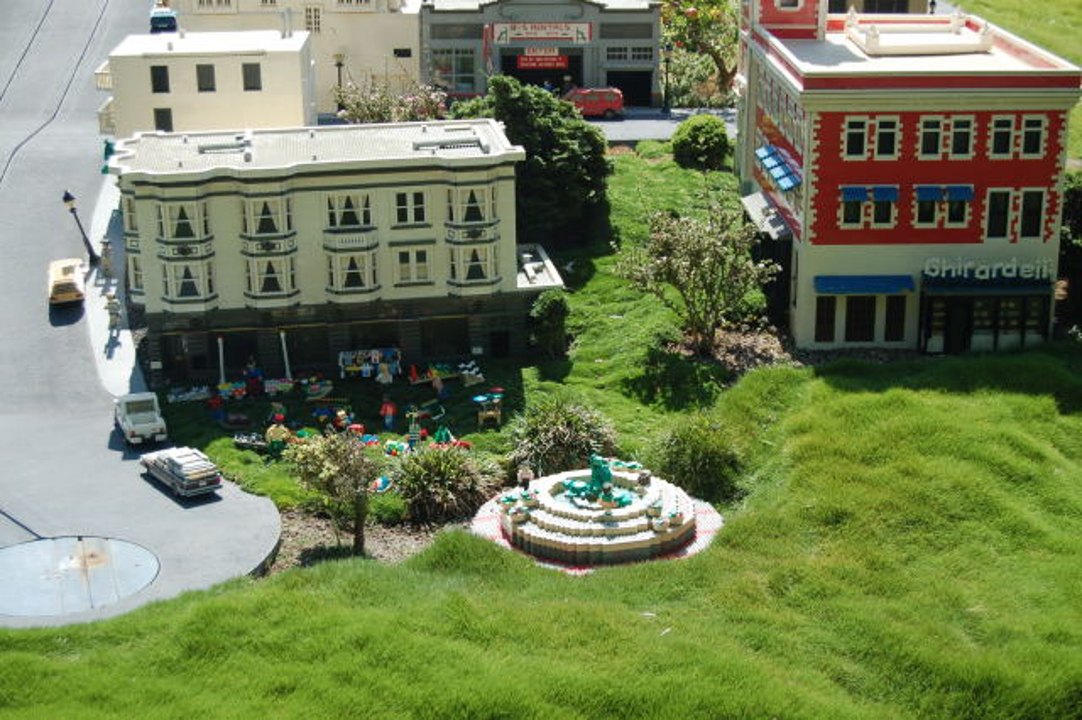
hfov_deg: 31.9
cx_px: 541
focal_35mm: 63
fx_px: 1892
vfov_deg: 21.5
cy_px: 360
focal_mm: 42
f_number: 6.3
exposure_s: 1/125
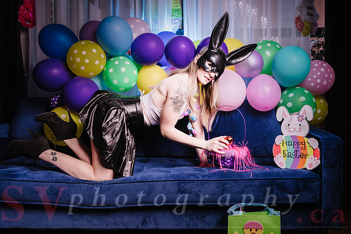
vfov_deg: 34.9
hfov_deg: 50.4
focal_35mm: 38
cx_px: 197
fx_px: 372
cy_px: 103
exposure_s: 1/160
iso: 64
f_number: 4.5
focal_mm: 34
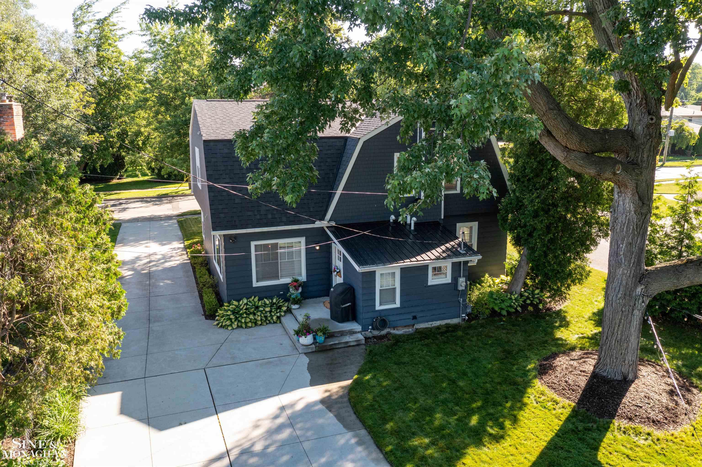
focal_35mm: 28
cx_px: 351
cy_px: 234
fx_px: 546
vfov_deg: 46.4
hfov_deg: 65.5
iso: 100
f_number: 4.5
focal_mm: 10.26
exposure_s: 1/120
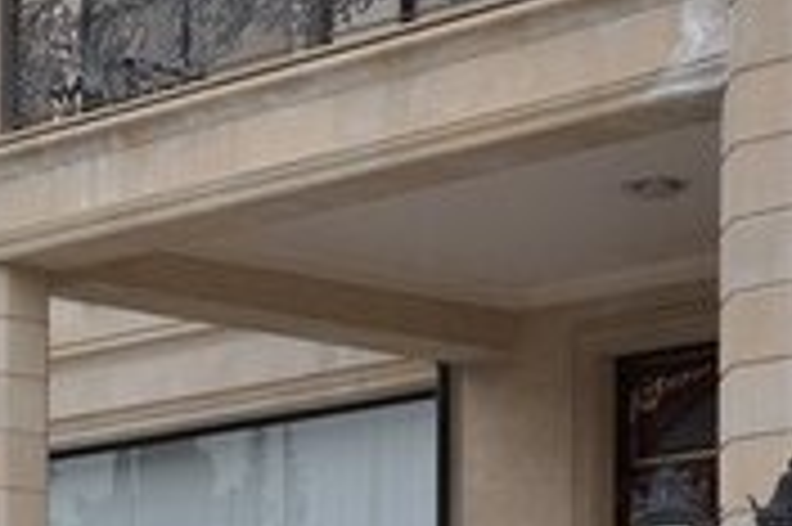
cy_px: 940
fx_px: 3209
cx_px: -162
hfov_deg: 13.7
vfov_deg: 9.0
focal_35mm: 146
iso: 640
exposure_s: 1/1250
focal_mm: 26
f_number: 6.3
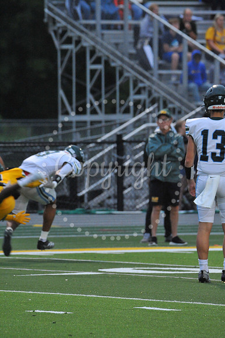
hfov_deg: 3.0
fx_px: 4317
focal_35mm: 460
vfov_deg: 4.5
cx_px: 112
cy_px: 169
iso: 6400
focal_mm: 460
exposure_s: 1/200
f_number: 11
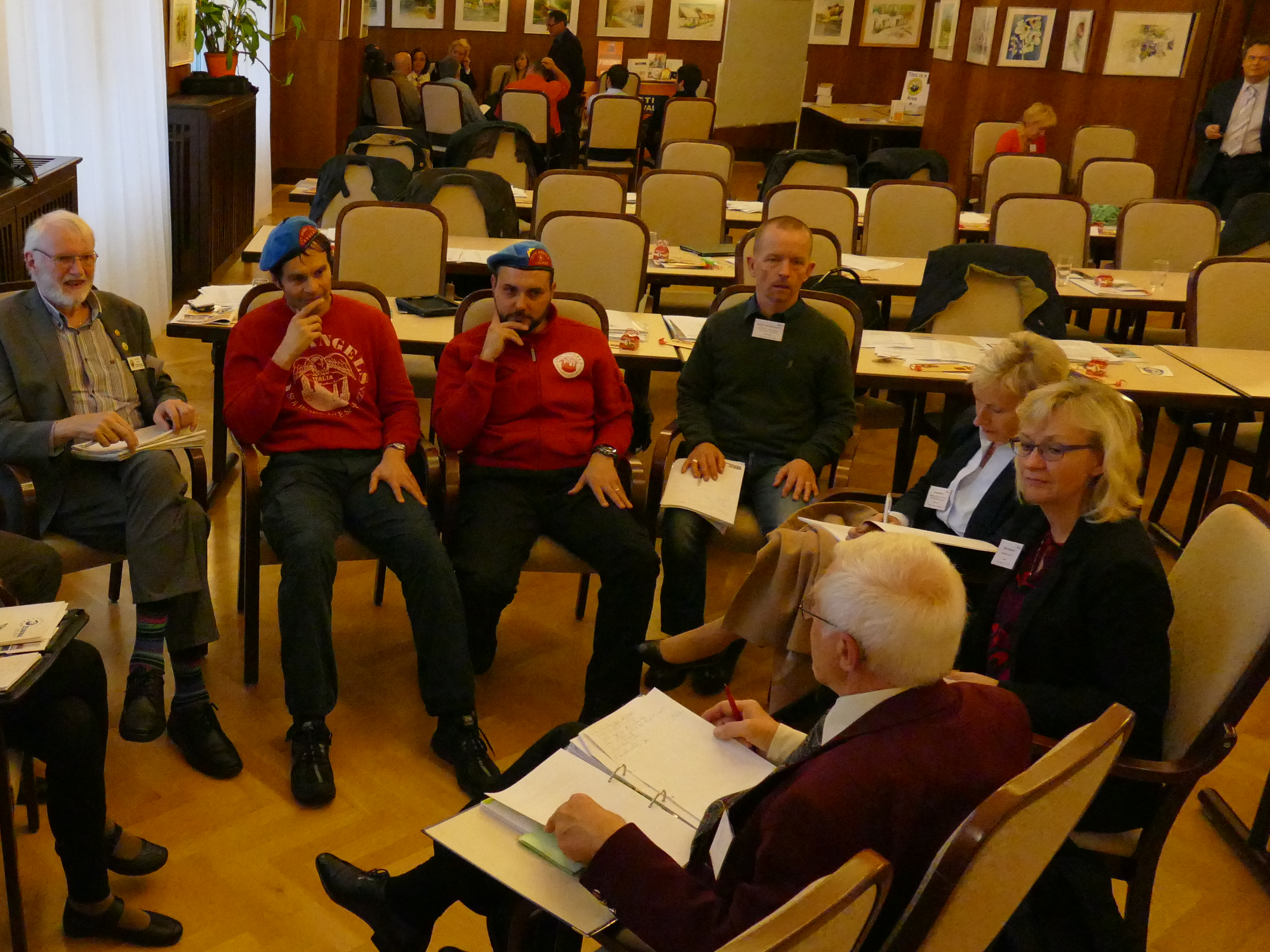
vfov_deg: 38.6
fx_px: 1357
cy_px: 448
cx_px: 341
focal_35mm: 37
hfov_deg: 48.5
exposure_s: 1/125
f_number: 2.8
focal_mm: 9.12
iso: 3200
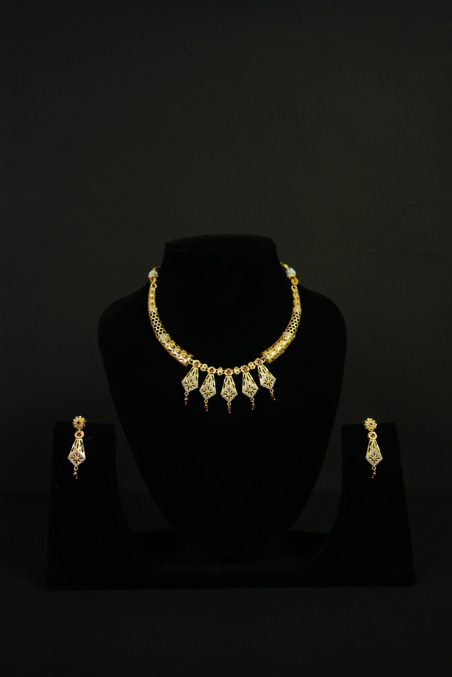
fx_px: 659
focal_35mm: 35
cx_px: 226
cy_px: 338
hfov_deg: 37.9
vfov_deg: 54.4
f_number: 4
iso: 3200
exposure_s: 1/160
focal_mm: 35
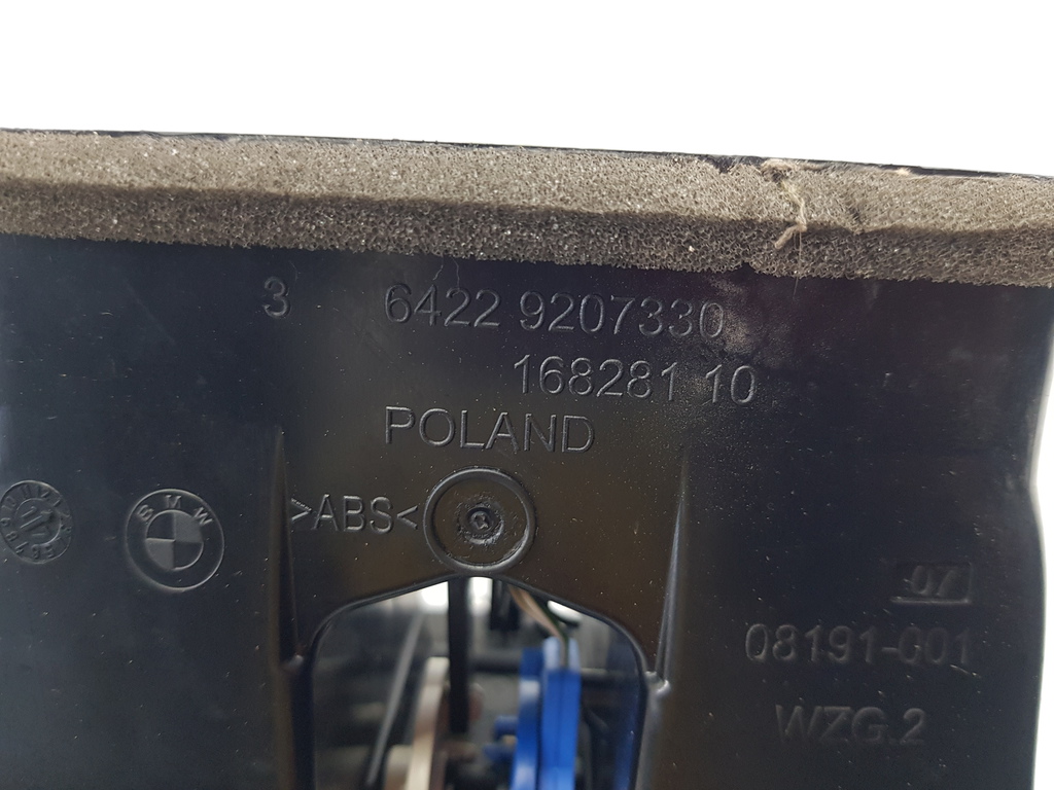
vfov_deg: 53.1
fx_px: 792
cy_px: 395
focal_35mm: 26
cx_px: 527
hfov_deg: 67.3
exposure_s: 1/50
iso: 125
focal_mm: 4.2
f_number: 1.7
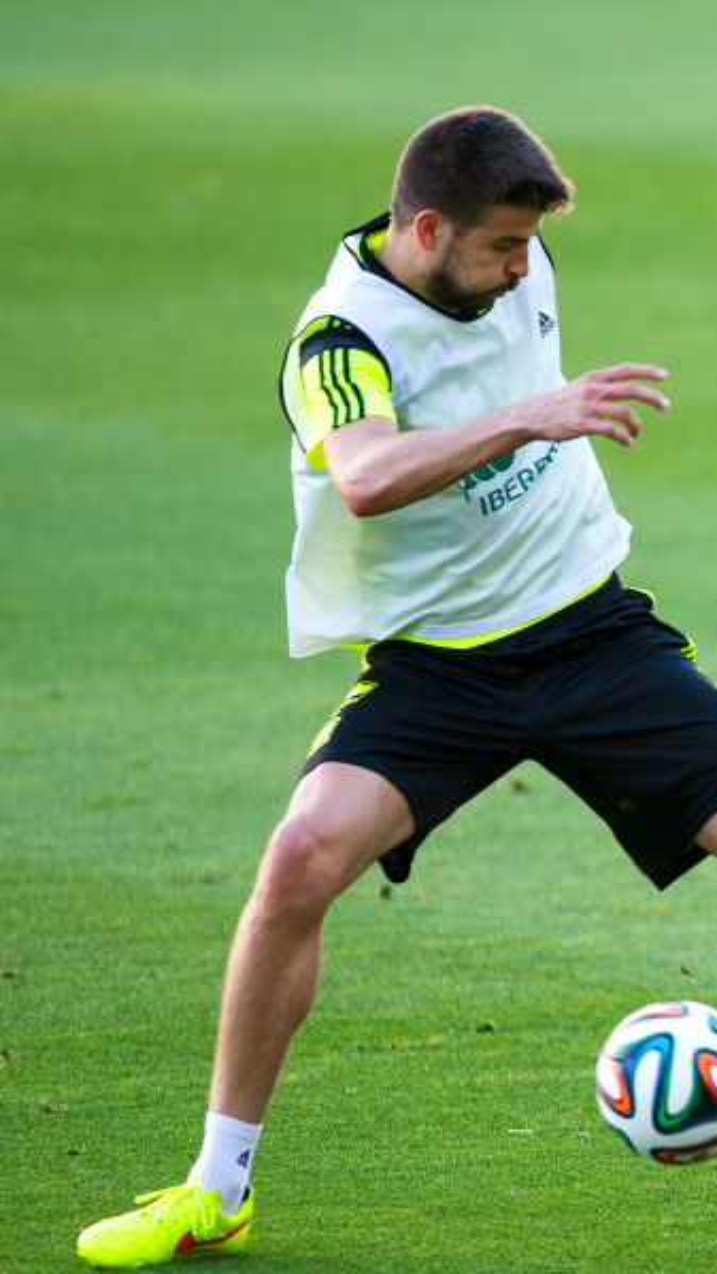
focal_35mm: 632
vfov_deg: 3.4
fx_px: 21358
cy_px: 638
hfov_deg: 1.9
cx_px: 723
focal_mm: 400
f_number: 3.2
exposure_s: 1/1000
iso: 800
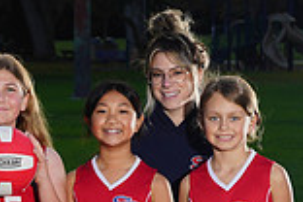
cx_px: -103
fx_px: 3122
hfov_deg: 5.5
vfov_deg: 3.7
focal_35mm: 371
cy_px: 279
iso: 200
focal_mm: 100
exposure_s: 1/250
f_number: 10
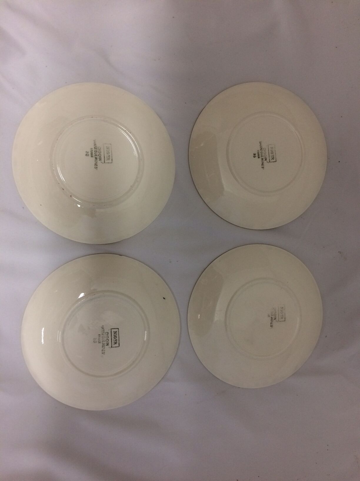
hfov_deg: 48.2
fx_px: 402
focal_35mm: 29
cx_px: 180
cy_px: 240
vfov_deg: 61.7
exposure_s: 1/33
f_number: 2.2
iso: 50
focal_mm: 4.15
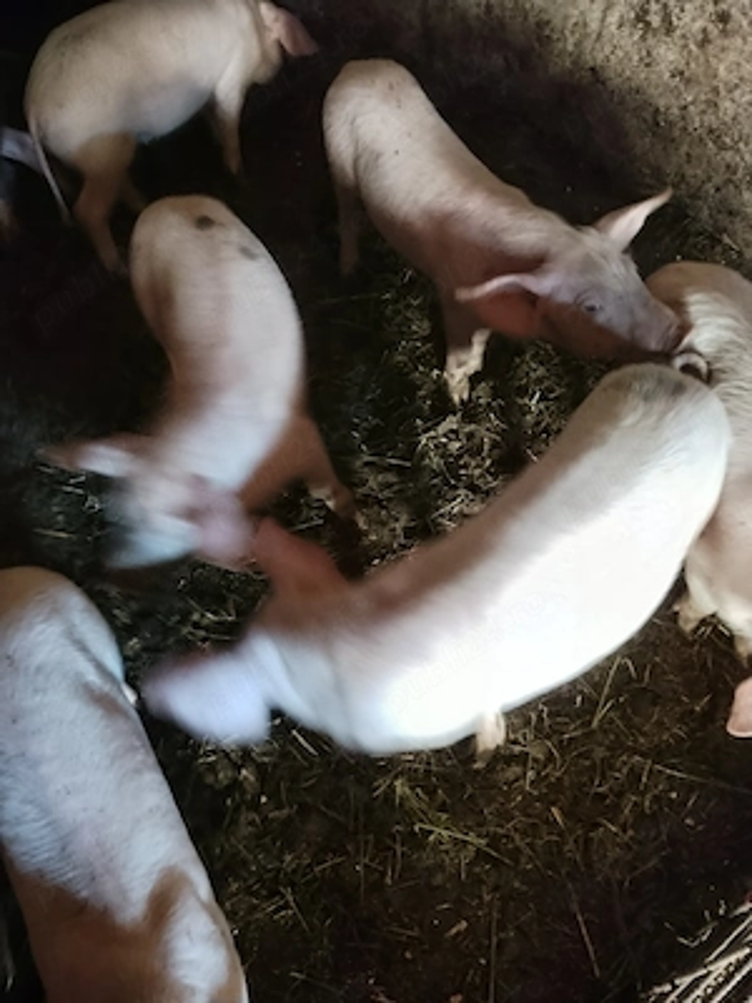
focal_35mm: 29
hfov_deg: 48.2
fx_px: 840
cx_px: 376
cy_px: 502
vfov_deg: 61.7
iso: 1000
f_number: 1.8
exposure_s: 1/20
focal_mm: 4.22
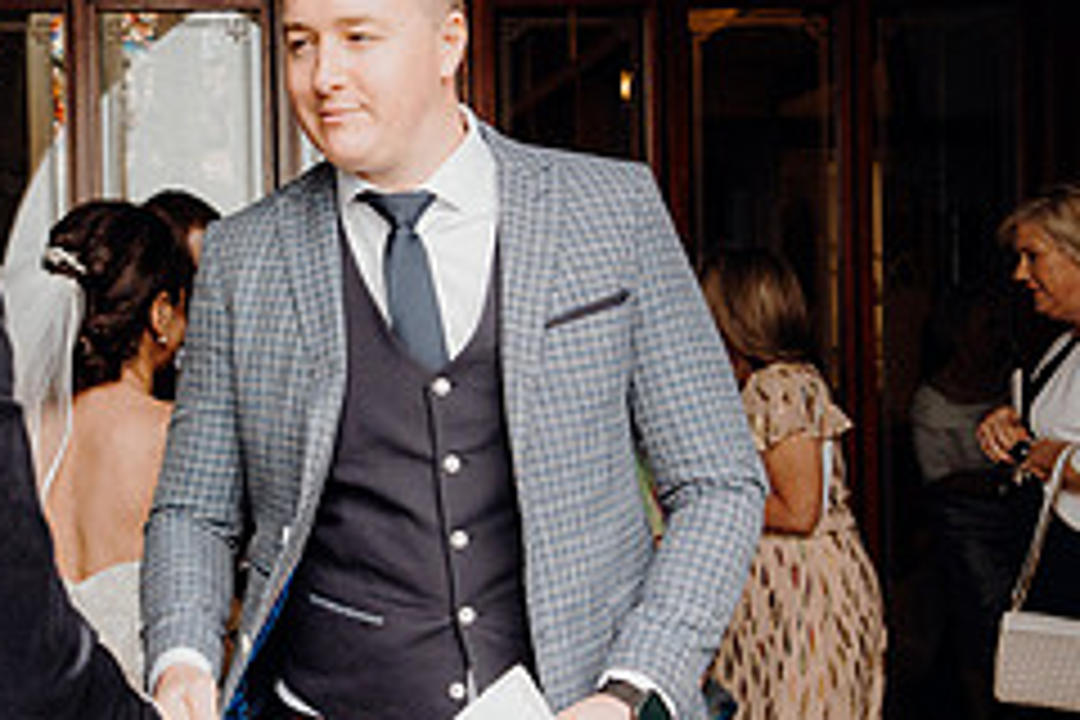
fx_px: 1740
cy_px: 421
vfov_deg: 23.4
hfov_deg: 33.8
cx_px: 270
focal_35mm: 58
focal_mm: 24
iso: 320
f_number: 3.5
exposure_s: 1/200
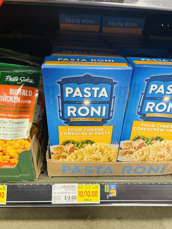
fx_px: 172
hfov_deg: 53.1
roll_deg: -2.5
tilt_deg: -30.4
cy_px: 114
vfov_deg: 67.3
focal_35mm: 26
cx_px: 86
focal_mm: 4.2
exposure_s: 1/44
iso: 250
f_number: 1.6
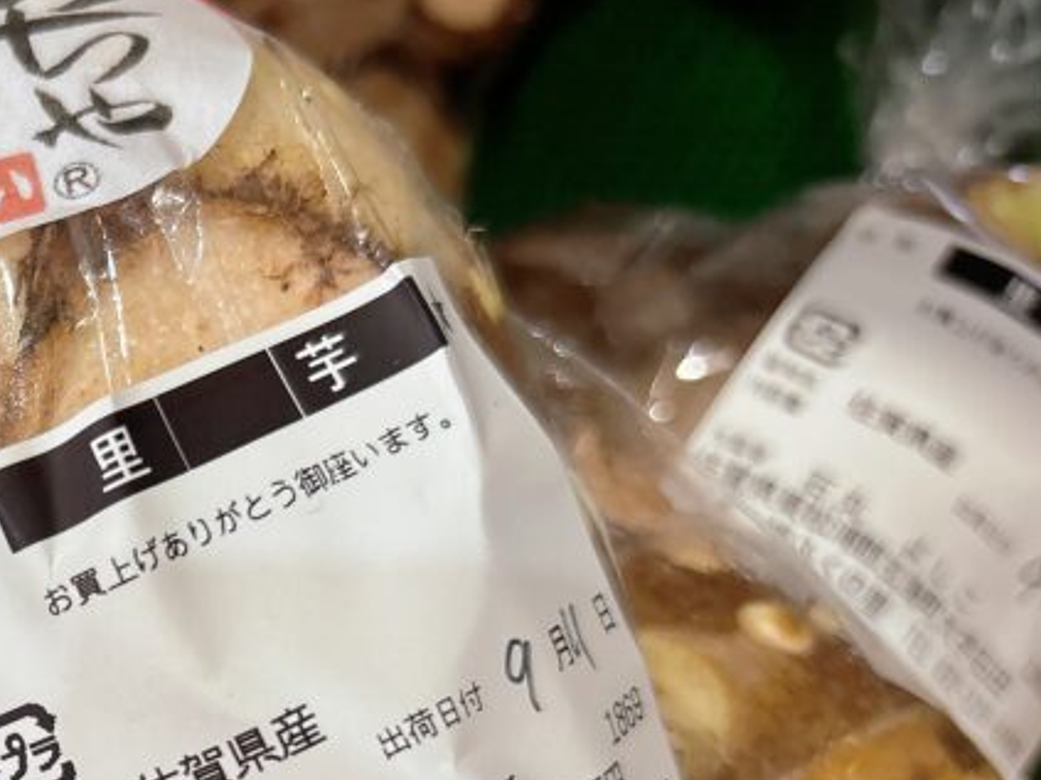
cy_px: 792
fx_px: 1774
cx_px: -113
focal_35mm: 59
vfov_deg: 23.7
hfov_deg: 29.4
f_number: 1.6
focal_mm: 5.96
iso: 100
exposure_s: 1/60
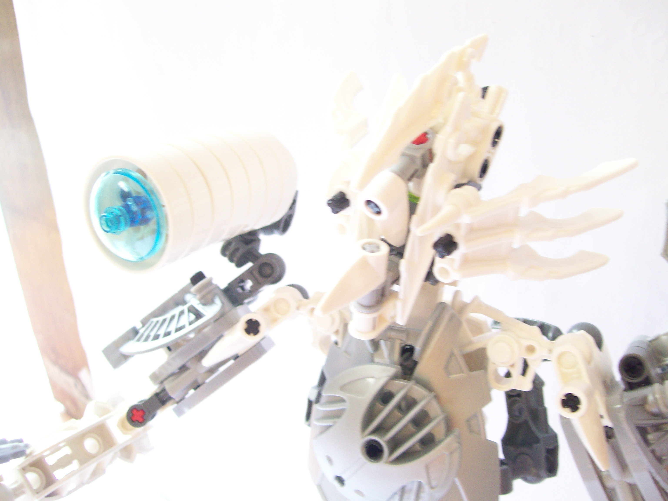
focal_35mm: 36
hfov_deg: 51.4
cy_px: 250
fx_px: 695
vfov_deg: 39.7
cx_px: 334
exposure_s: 1/18.6
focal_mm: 6
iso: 160
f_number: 2.7
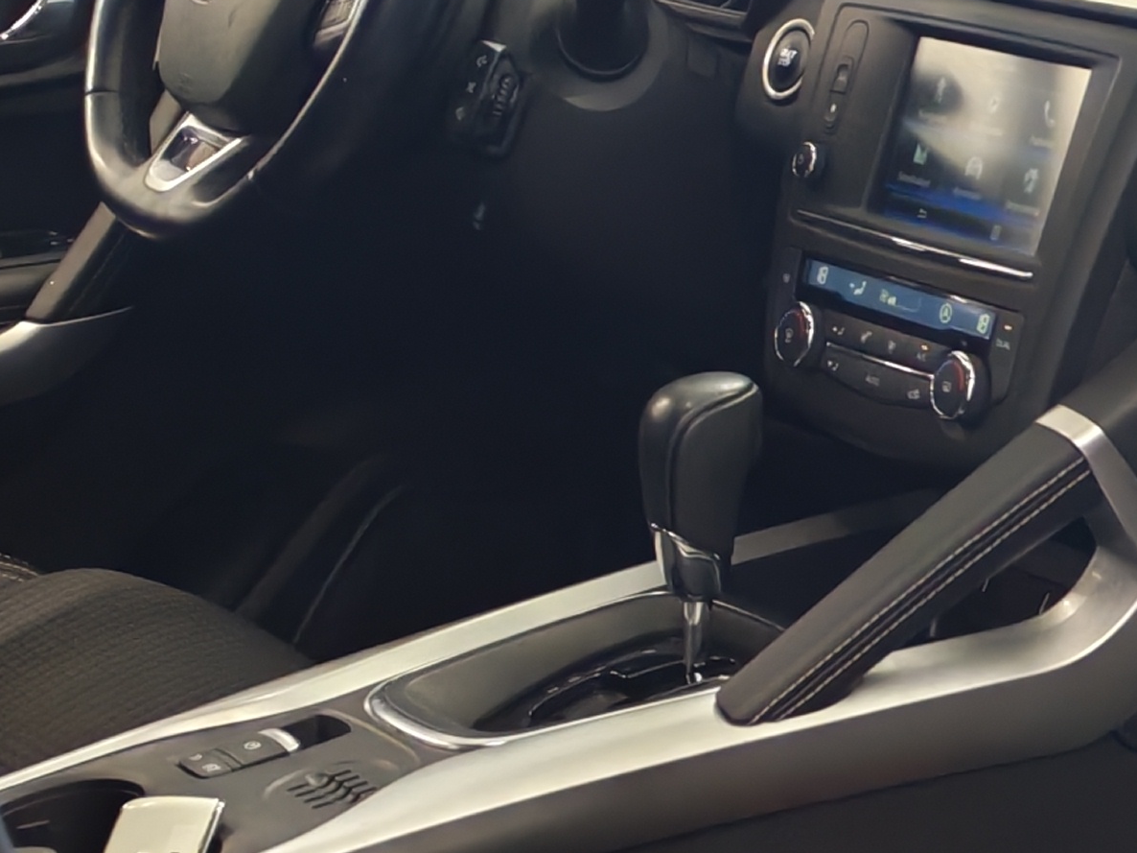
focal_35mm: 114
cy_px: 738
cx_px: 1211
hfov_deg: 16.8
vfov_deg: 12.9
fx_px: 3744
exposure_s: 1/100
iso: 447
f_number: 1.9
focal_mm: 6.12
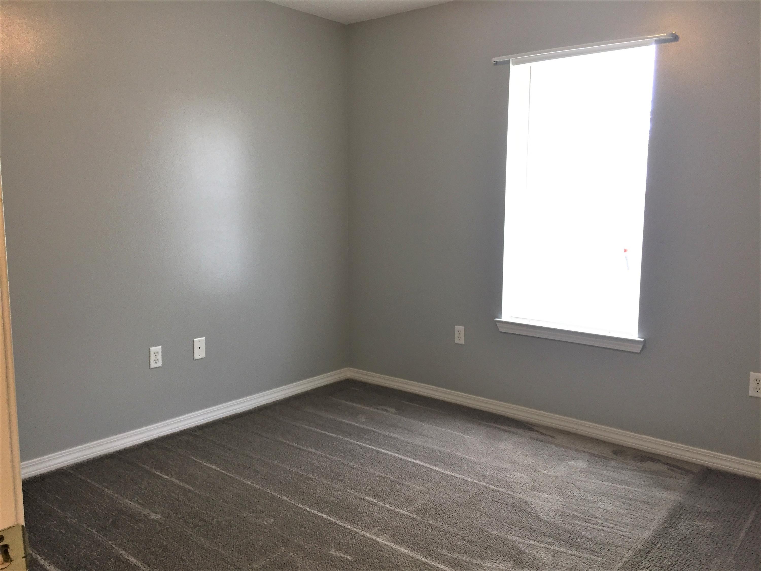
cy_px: 286
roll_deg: -1.0
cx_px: 380
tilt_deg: -8.3
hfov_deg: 61.7
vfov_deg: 48.2
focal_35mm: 29
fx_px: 638
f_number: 2.2
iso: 50
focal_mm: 4.15
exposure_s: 1/30
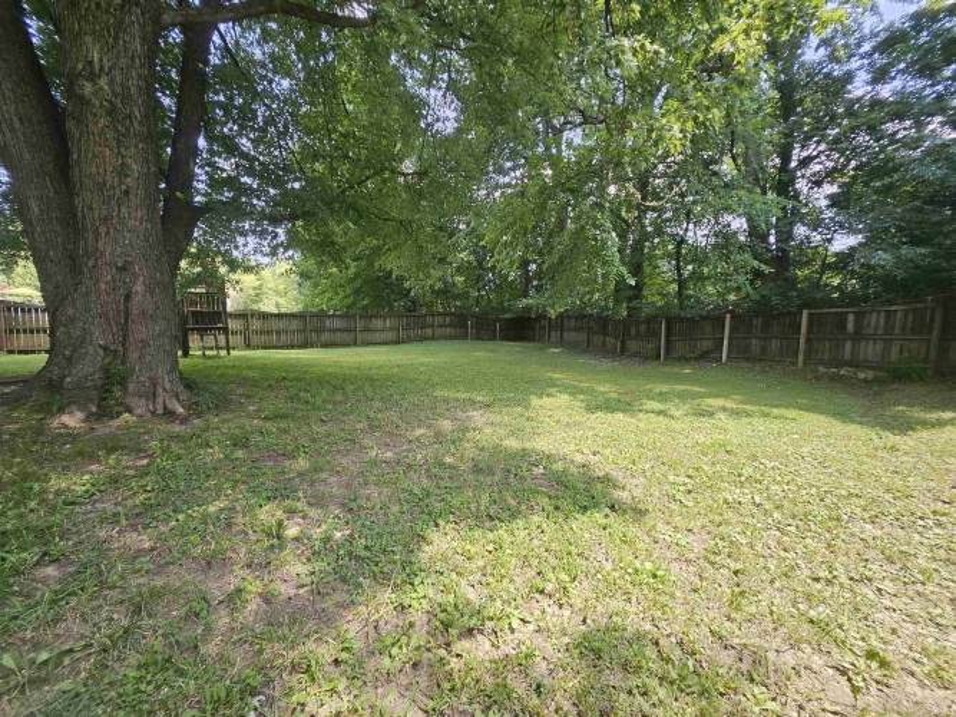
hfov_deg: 106.2
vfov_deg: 89.9
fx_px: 359
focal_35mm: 13
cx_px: 478
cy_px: 358
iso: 40
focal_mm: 1.74
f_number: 2.2
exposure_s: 1/120
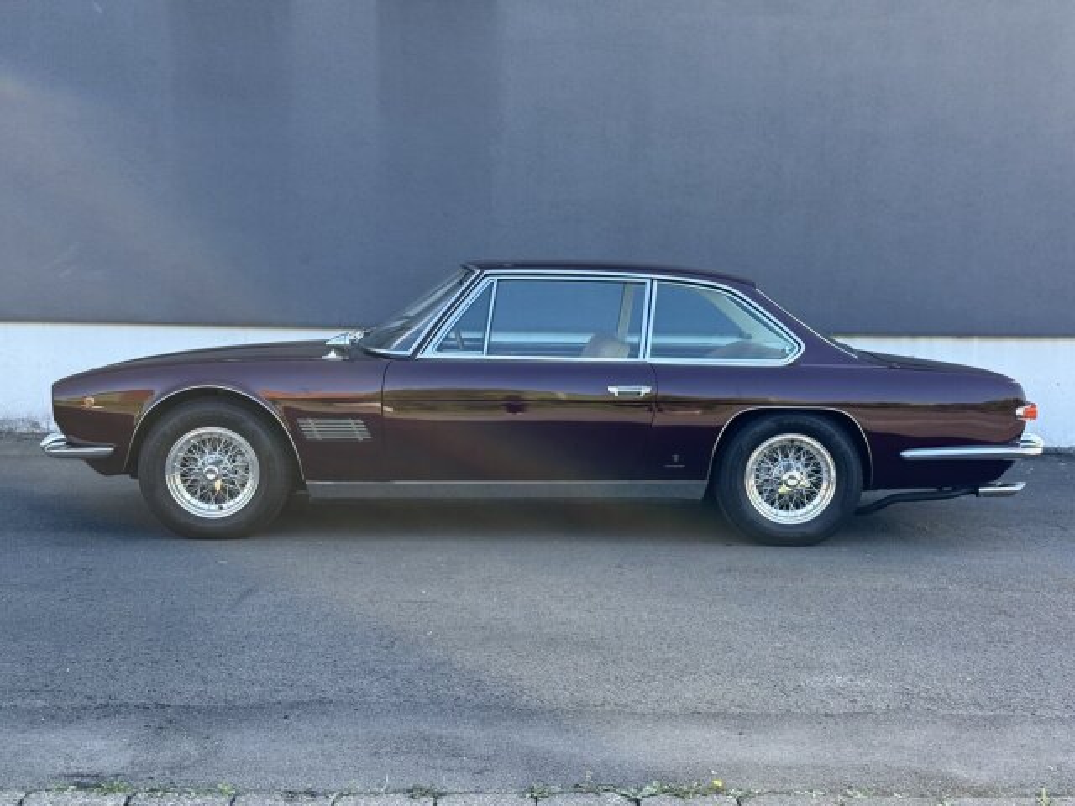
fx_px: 1491
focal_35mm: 48
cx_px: 538
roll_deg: -0.3
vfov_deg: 30.3
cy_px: 403
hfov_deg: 39.7
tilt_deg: -4.0
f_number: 1.78
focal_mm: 6.76
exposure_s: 1/506
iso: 64
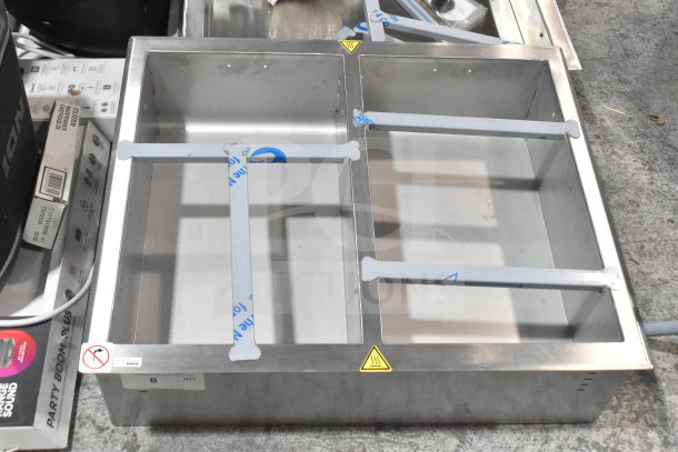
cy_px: 226
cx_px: 339
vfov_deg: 29.9
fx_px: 848
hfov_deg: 43.6
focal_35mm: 45
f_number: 9
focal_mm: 30
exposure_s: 1/250
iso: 6400
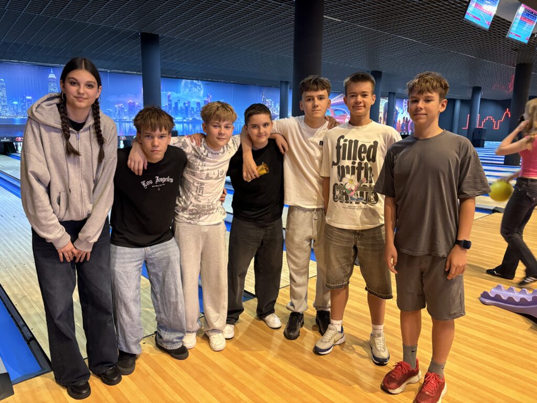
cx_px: 268
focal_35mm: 26
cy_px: 202
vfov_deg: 53.1
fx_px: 403
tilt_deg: -11.4
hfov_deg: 67.3
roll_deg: -0.8
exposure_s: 1/33
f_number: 1.6
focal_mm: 5.96
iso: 500
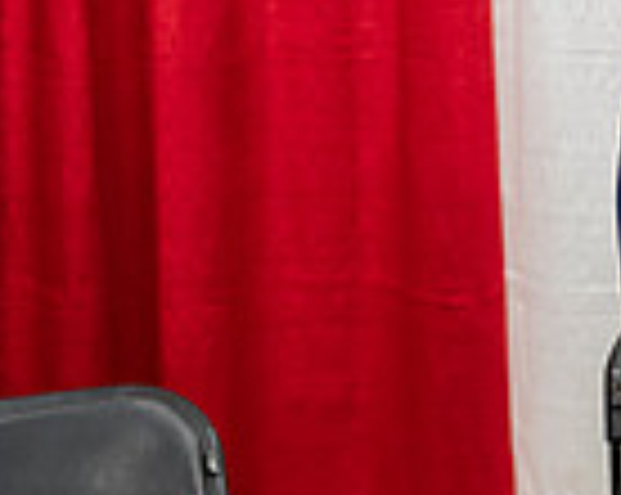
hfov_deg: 12.9
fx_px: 2588
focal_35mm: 141
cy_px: -55
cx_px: 936
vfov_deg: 10.8
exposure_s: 1/200
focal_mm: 34
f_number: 3.2
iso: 2500
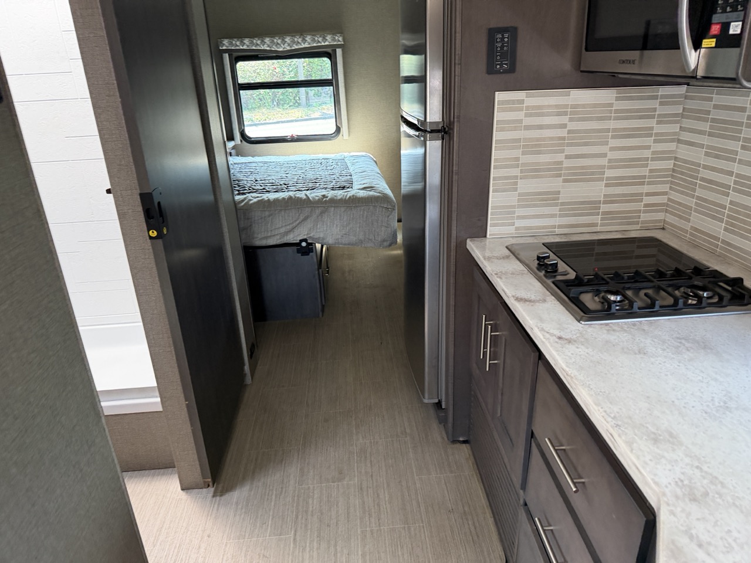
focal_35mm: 24
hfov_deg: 71.6
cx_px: 376
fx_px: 521
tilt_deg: -23.5
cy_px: 282
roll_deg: +5.3
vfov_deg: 56.8
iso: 320
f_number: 1.78
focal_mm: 6.76
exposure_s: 1/60
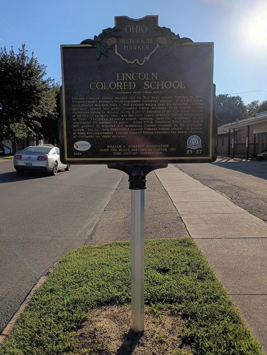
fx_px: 298
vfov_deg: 61.7
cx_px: 134
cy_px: 178
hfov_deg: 48.2
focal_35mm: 29
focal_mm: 4.27
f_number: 1.8
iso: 106
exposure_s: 1/1401
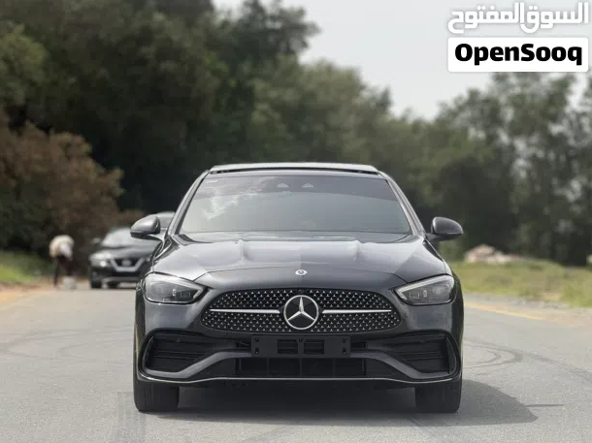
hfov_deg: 15.6
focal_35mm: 126
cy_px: 211
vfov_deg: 11.8
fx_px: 2154
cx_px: 302
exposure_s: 1/1546
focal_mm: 15.66
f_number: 2.8
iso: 64
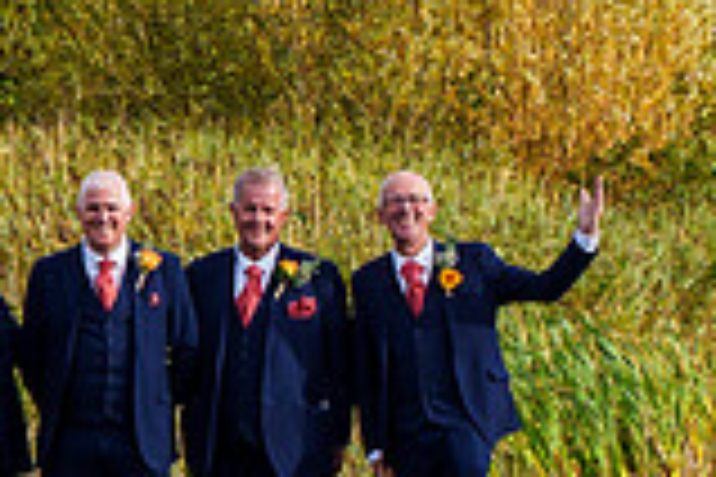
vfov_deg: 3.8
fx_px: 7239
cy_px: 217
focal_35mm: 364
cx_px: -463
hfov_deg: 5.6
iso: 250
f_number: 4.5
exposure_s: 1/1000
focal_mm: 50
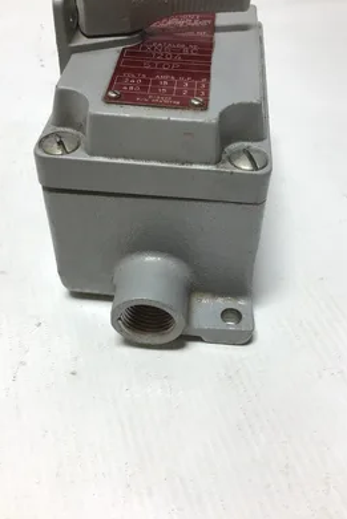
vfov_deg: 57.2
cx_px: 170
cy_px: 255
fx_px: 477
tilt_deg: -47.0
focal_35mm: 33
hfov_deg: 40.0
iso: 40
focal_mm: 3.3
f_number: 2.4
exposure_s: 1/120
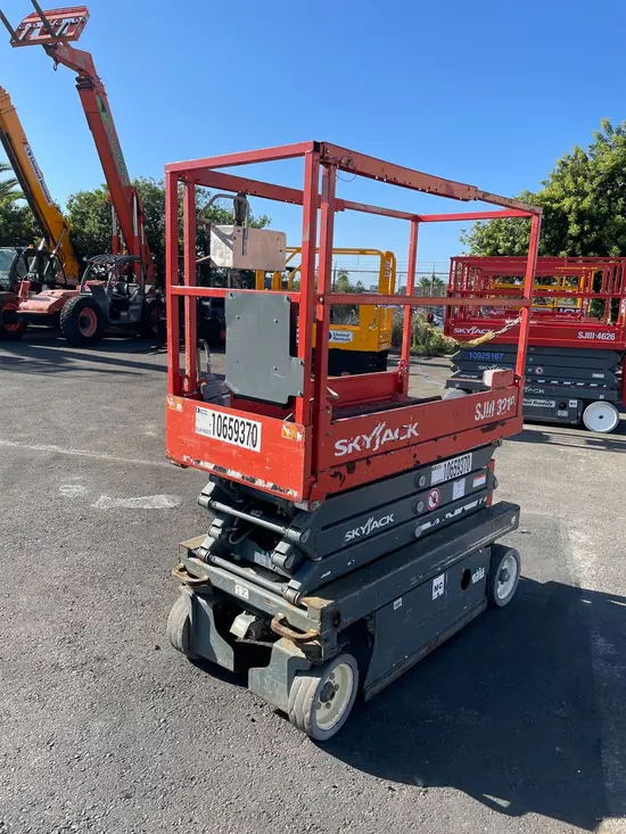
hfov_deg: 53.1
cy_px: 417
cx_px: 313
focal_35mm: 26
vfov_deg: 67.3
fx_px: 627
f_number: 1.6
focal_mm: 4.2
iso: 50
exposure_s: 1/2618
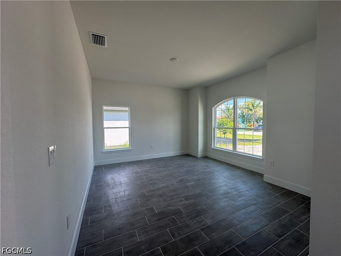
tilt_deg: -3.1
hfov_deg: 102.1
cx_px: 170
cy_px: 128
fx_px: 138
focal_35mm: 14
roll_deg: +0.9
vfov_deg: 85.7
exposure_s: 1/198
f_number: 2.2
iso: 40
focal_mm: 2.22
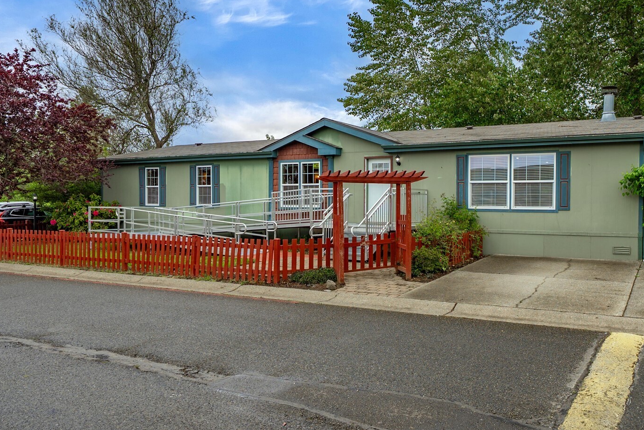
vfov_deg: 59.5
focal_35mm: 21
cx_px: 355
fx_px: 376
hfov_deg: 80.9
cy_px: 215
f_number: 7.1
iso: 80
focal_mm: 17
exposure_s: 1/40
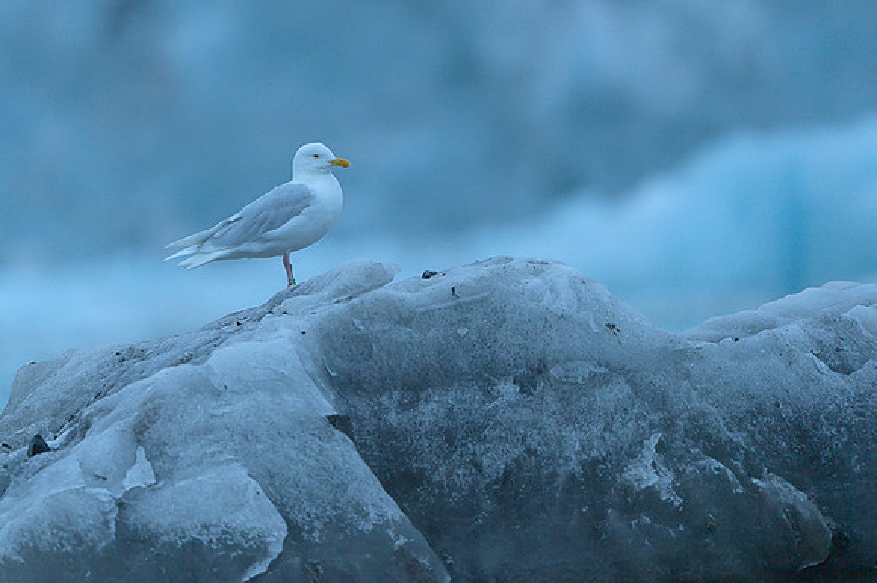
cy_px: 234
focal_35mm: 599
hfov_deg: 3.4
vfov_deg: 2.3
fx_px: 14586
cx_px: 352
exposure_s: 1/800
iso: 1000
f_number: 4
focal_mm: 500
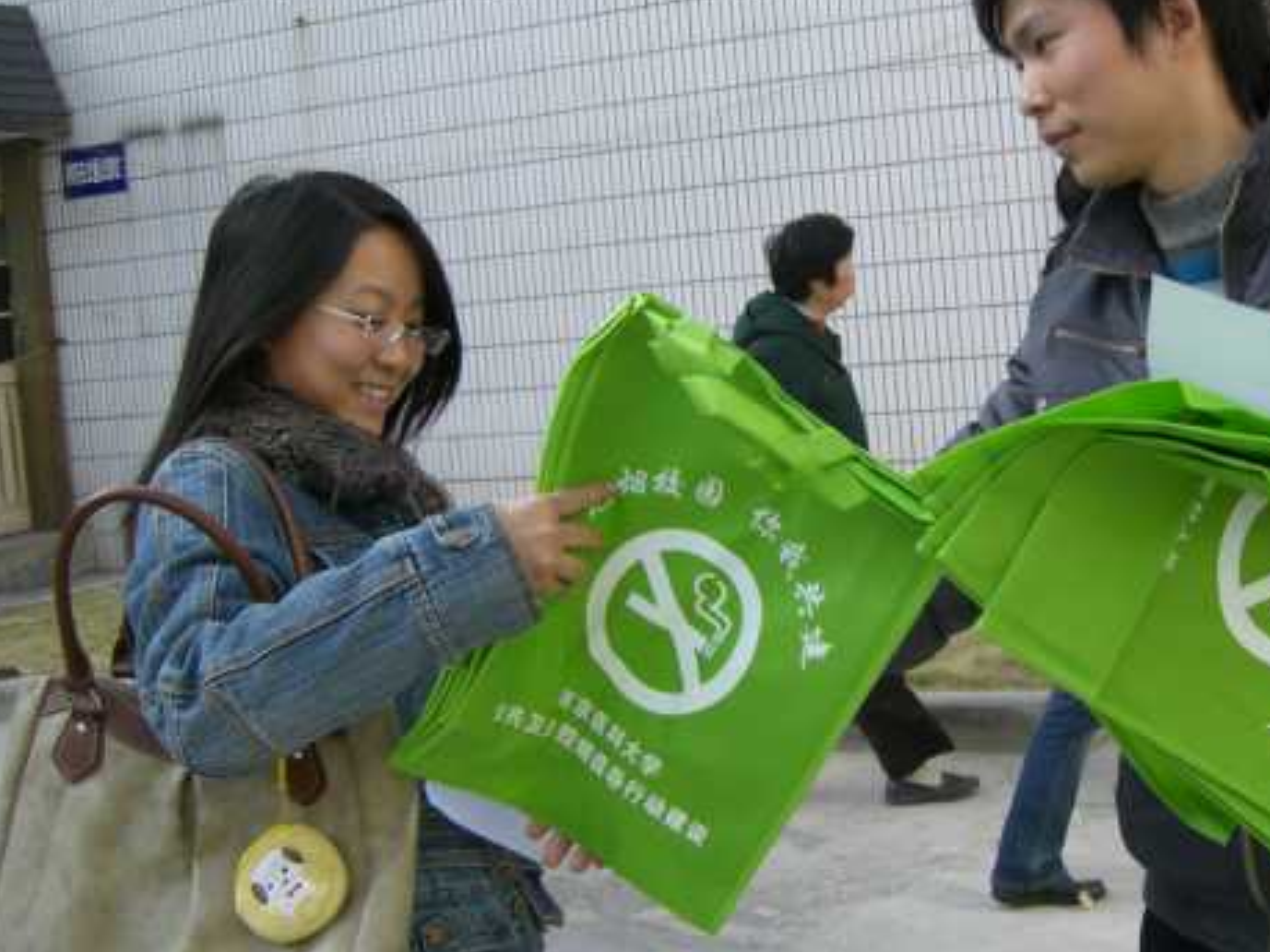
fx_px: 1944
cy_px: 382
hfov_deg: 35.7
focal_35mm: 53
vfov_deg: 27.5
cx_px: 869
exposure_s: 1/320
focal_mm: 6.2
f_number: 2.7
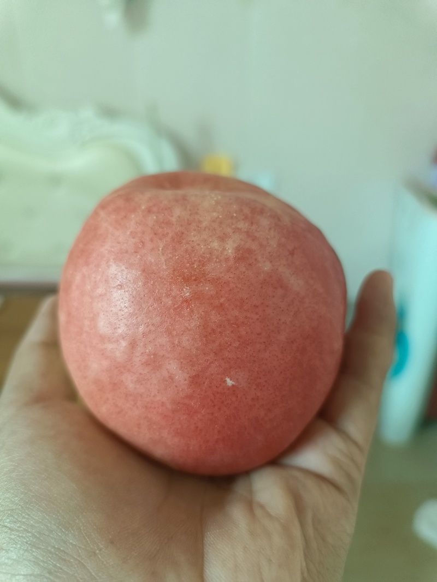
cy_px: 291
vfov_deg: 73.9
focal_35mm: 23
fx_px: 387
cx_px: 218
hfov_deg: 58.9
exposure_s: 1/50
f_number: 1.88
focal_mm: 5.59
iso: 1580
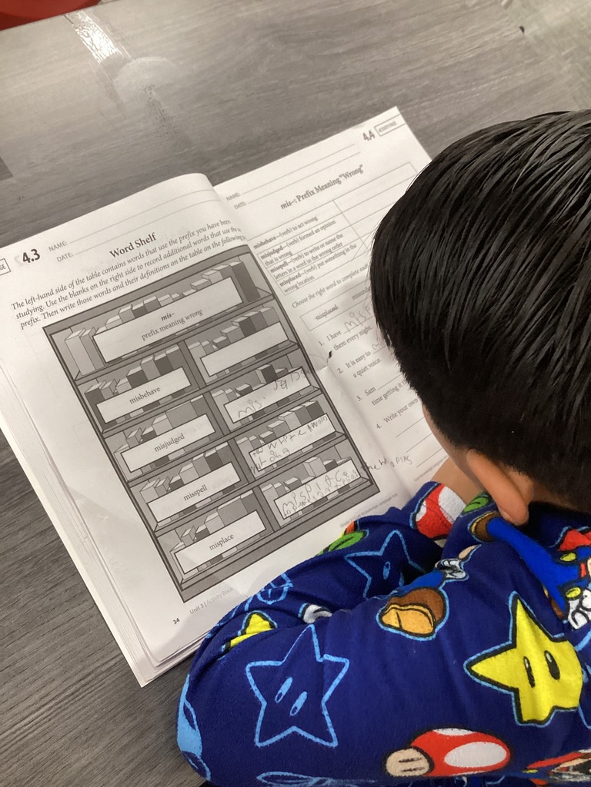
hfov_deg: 45.4
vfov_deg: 58.4
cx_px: 296
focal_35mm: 31
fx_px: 706
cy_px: 394
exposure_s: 1/60
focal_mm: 3.3
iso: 160
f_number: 2.4
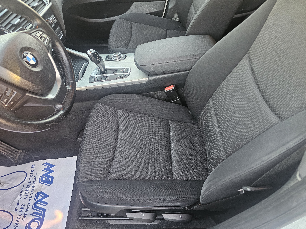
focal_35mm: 23
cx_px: 153
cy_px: 114
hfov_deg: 73.9
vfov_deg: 58.9
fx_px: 203
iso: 640
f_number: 1.7
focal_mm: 6.3
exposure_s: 1/50
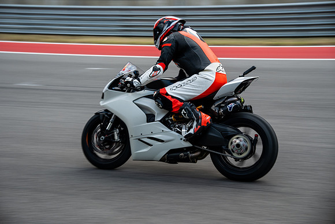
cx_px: 168
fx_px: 773
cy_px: 112
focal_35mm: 83
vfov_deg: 16.5
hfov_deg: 24.5
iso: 160
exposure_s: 1/320
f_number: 4.5
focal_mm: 55
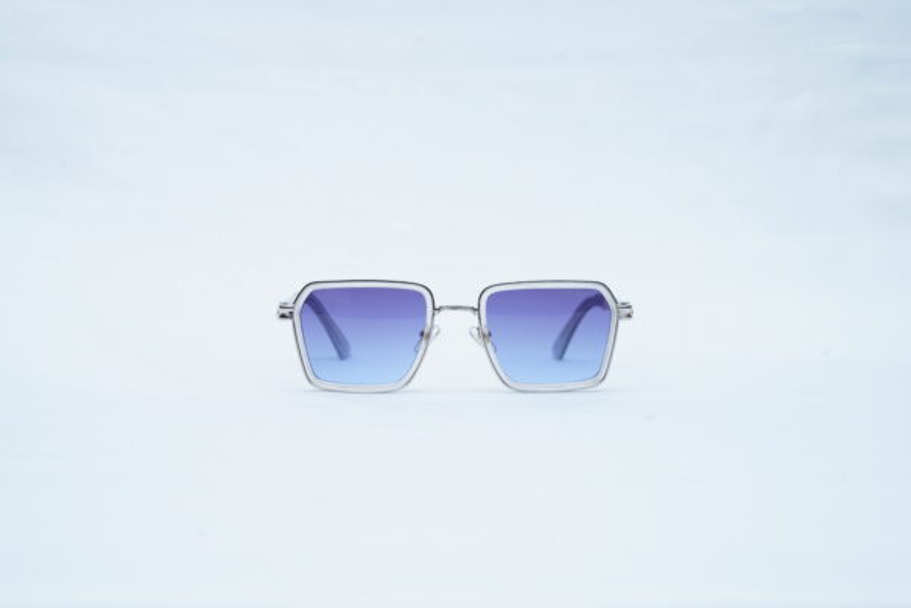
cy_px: 304
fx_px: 1265
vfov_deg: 27.0
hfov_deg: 39.6
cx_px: 456
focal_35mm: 50
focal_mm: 50
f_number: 9
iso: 200
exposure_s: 1/160
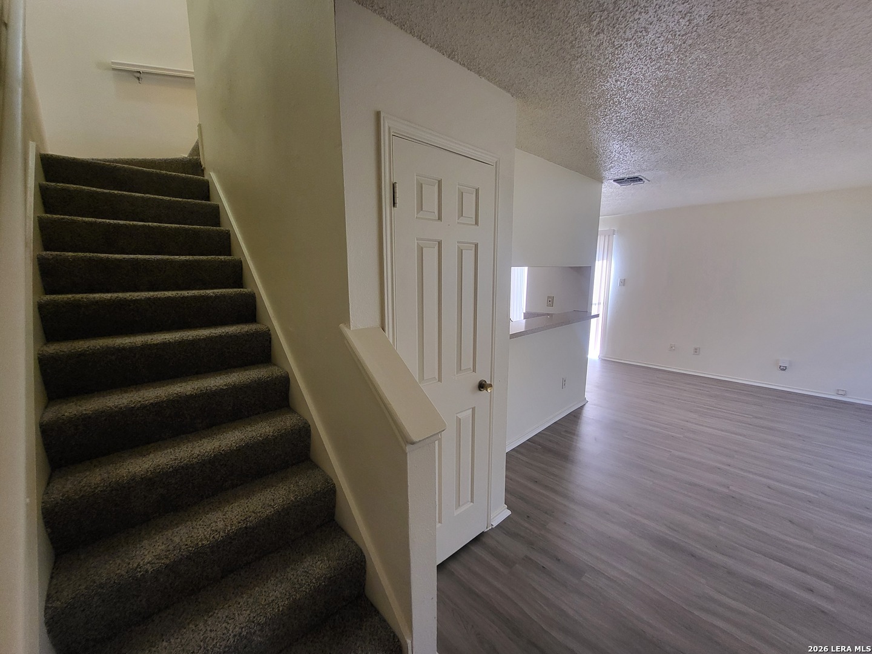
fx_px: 327
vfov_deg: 89.9
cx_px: 436
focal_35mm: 13
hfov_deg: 106.2
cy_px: 327
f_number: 2.2
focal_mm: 1.74
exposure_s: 1/60
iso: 250
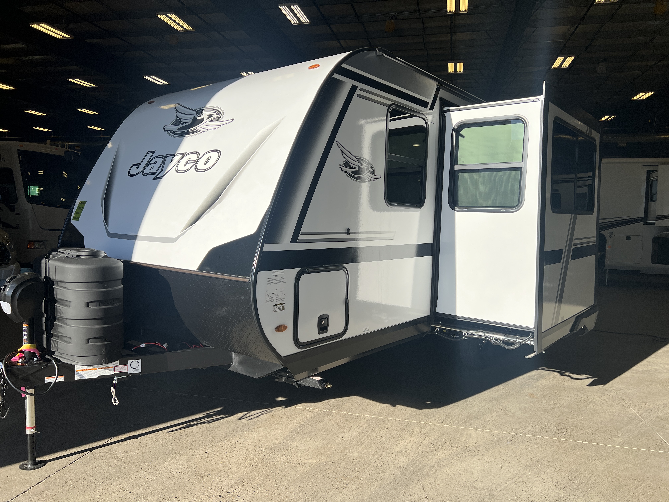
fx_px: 502
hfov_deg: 67.3
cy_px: 251
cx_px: 334
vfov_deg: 53.1
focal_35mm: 26
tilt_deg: -4.4
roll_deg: -1.6
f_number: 1.5
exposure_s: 1/3257
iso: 50
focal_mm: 5.7
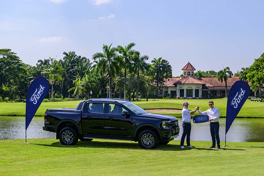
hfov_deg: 28.8
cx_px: 132
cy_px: 88
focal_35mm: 70
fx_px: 513
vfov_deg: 19.5
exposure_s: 1/500
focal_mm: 70
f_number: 9
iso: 200
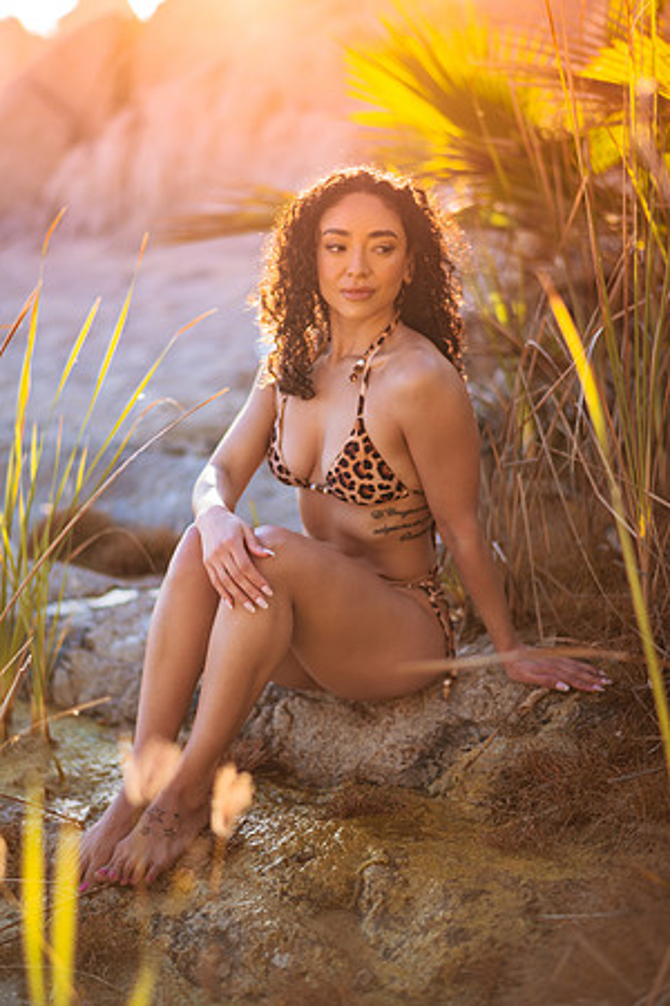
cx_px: 335
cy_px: 503
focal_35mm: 58
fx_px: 1619
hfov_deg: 23.4
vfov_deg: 34.5
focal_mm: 58
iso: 100
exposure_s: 1/1250
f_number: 1.4
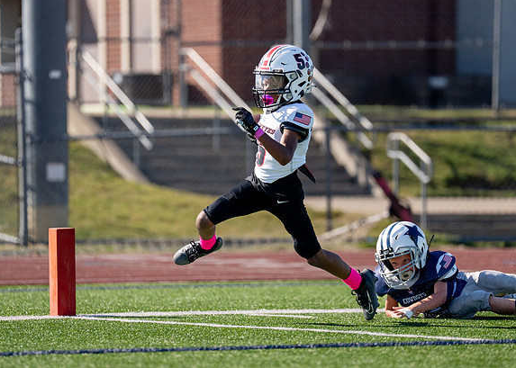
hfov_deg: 7.3
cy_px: 184
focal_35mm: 277
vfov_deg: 5.2
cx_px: 295
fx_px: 4058
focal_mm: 200
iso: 320
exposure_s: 1/8000
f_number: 2.8
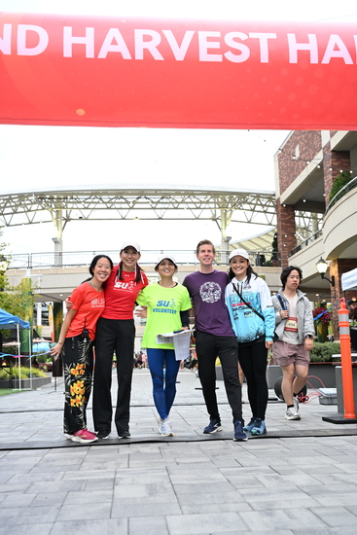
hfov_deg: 34.2
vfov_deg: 49.5
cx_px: 178
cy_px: 268
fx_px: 580
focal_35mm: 39
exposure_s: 1/400
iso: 3200
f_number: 4
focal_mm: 39
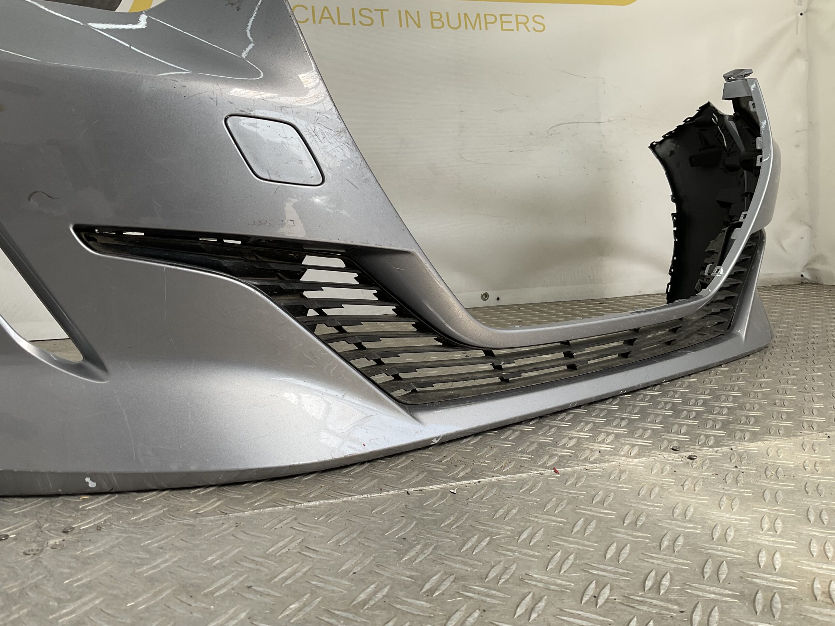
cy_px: 313
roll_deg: +1.5
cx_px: 418
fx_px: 700
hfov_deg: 61.7
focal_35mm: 29
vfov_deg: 48.2
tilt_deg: -9.7
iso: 16
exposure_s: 1/284
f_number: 1.8
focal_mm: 3
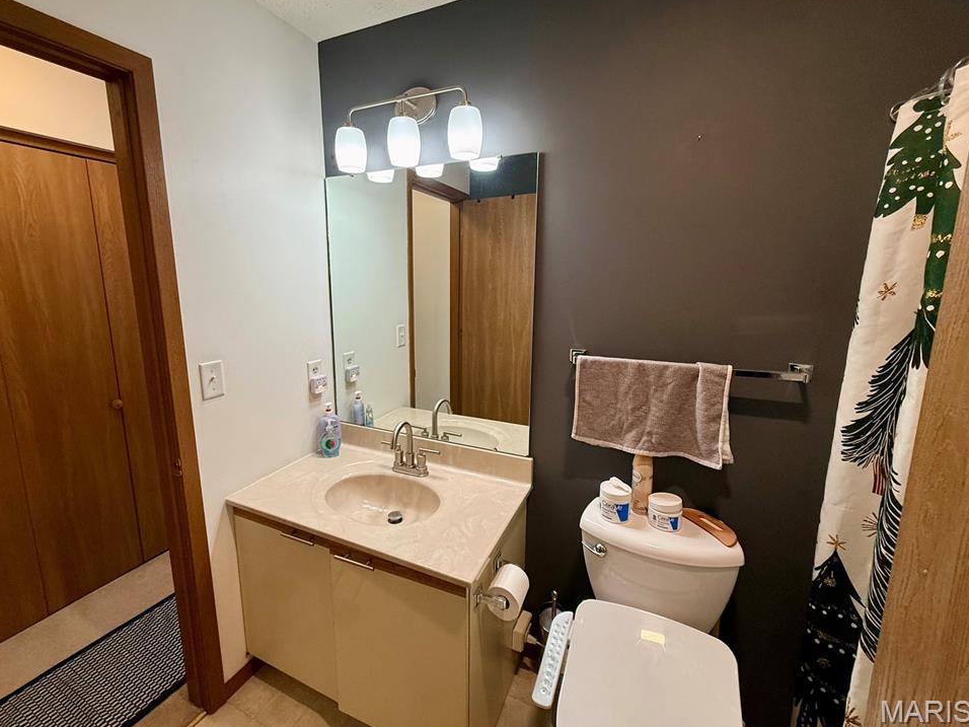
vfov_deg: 81.7
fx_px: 420
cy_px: 344
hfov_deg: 98.1
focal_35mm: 15
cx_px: 463
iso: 160
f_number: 2.2
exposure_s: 1/120
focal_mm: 2.22
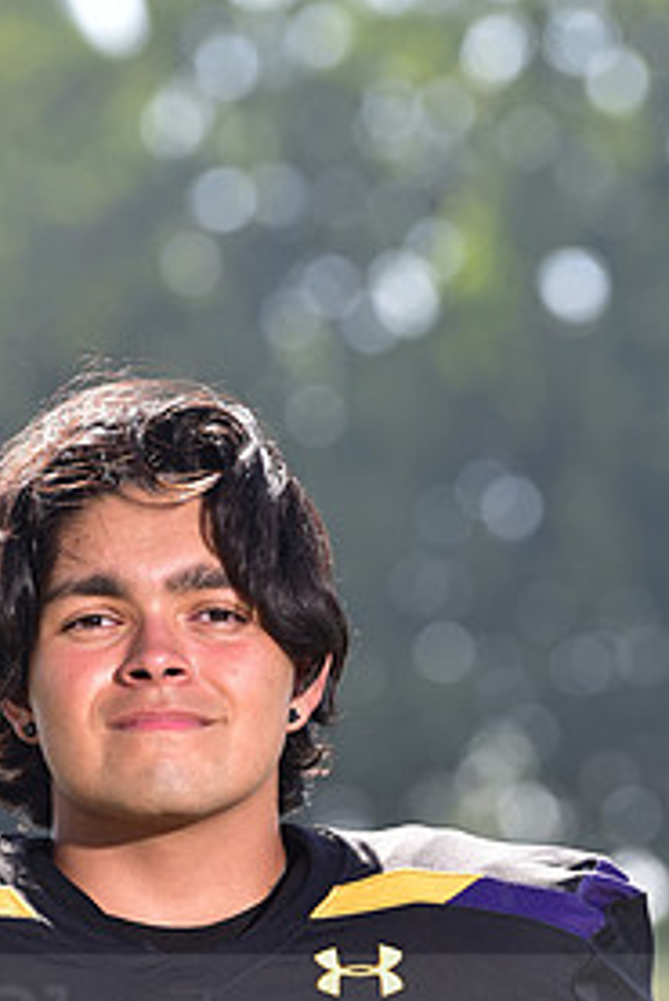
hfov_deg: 3.5
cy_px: 1005
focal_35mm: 388
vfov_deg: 5.3
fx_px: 10801
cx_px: 233
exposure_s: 1/250
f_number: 5
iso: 100
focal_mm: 185
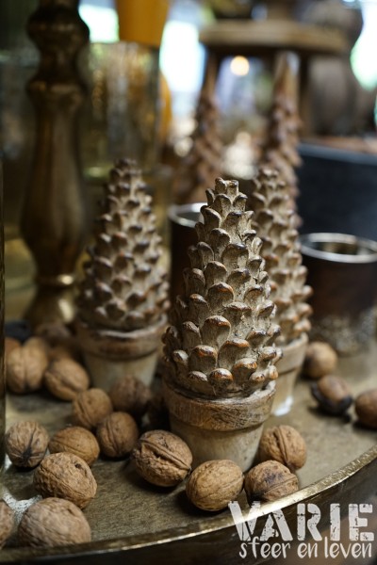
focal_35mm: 36
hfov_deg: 36.9
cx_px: 188
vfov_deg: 53.1
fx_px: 565
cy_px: 282
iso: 2000
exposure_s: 1/60
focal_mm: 36
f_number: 4
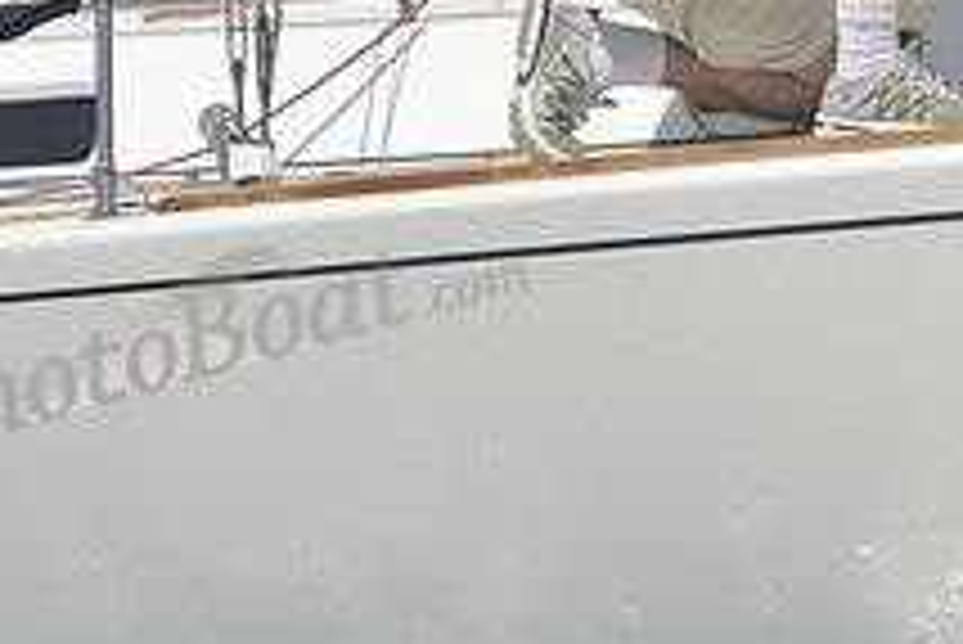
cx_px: 763
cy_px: 45
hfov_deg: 3.8
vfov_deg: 2.5
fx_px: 14481
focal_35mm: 541
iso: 280
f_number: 9
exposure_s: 1/1000
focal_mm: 200
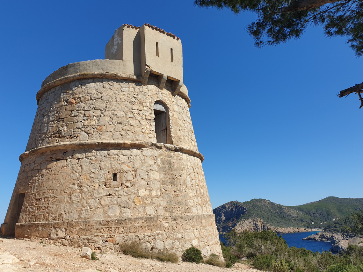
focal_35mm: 27
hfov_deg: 65.3
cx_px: 181
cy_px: 138
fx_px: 283
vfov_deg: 51.3
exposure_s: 1/2062
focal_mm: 4.3
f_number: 2.4
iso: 50
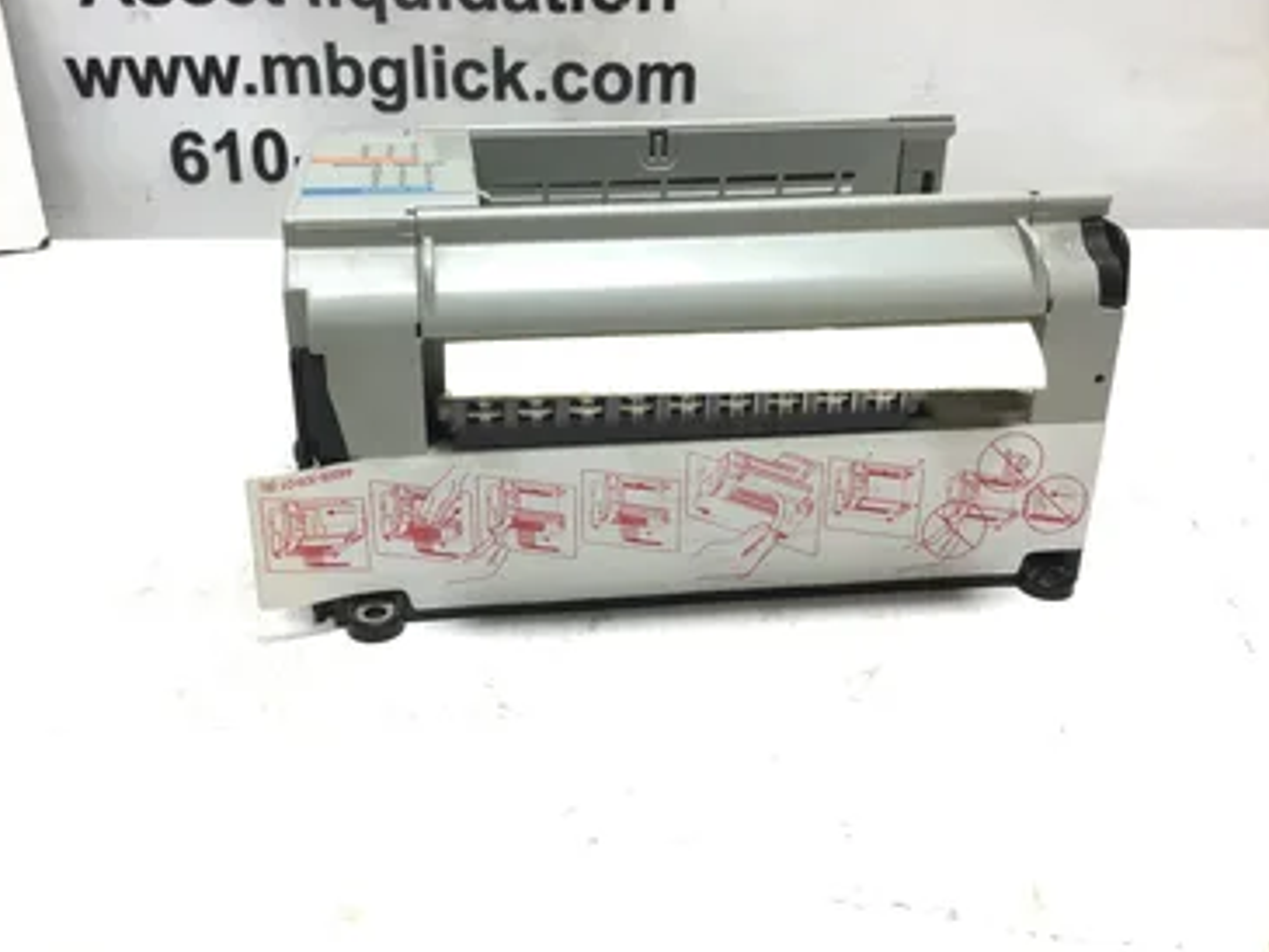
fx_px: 1247
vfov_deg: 41.8
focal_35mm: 34
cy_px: 434
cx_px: 591
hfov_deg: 53.9
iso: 40
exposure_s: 1/120
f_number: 2.4
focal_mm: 3.3
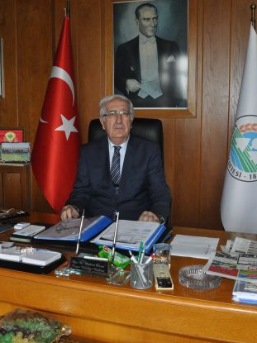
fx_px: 396
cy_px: 171
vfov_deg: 46.8
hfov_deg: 35.9
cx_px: 131
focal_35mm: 40
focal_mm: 18
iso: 2000
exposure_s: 1/200
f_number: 6.3
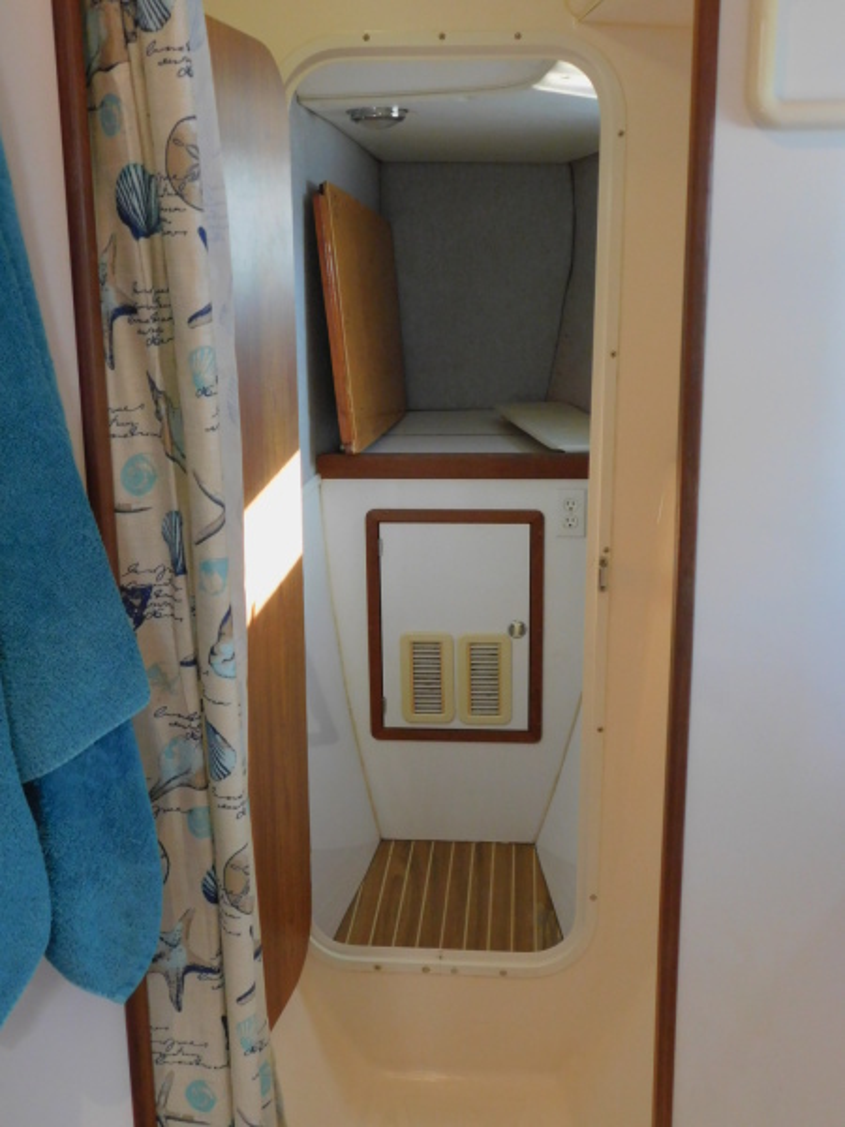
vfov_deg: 51.4
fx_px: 1172
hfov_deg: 39.7
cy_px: 564
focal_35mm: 36
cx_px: 422
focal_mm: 6.3
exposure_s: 1/13
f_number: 3.5
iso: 400
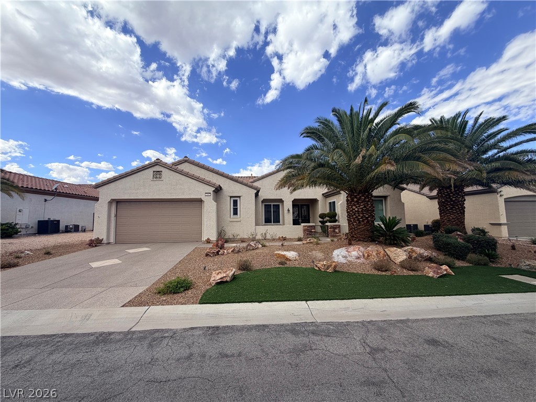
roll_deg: +1.7
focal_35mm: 14
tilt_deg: +5.8
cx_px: 268
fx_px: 217
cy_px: 201
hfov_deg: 102.1
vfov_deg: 85.7
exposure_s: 1/770
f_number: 2.2
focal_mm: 2.22
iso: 25
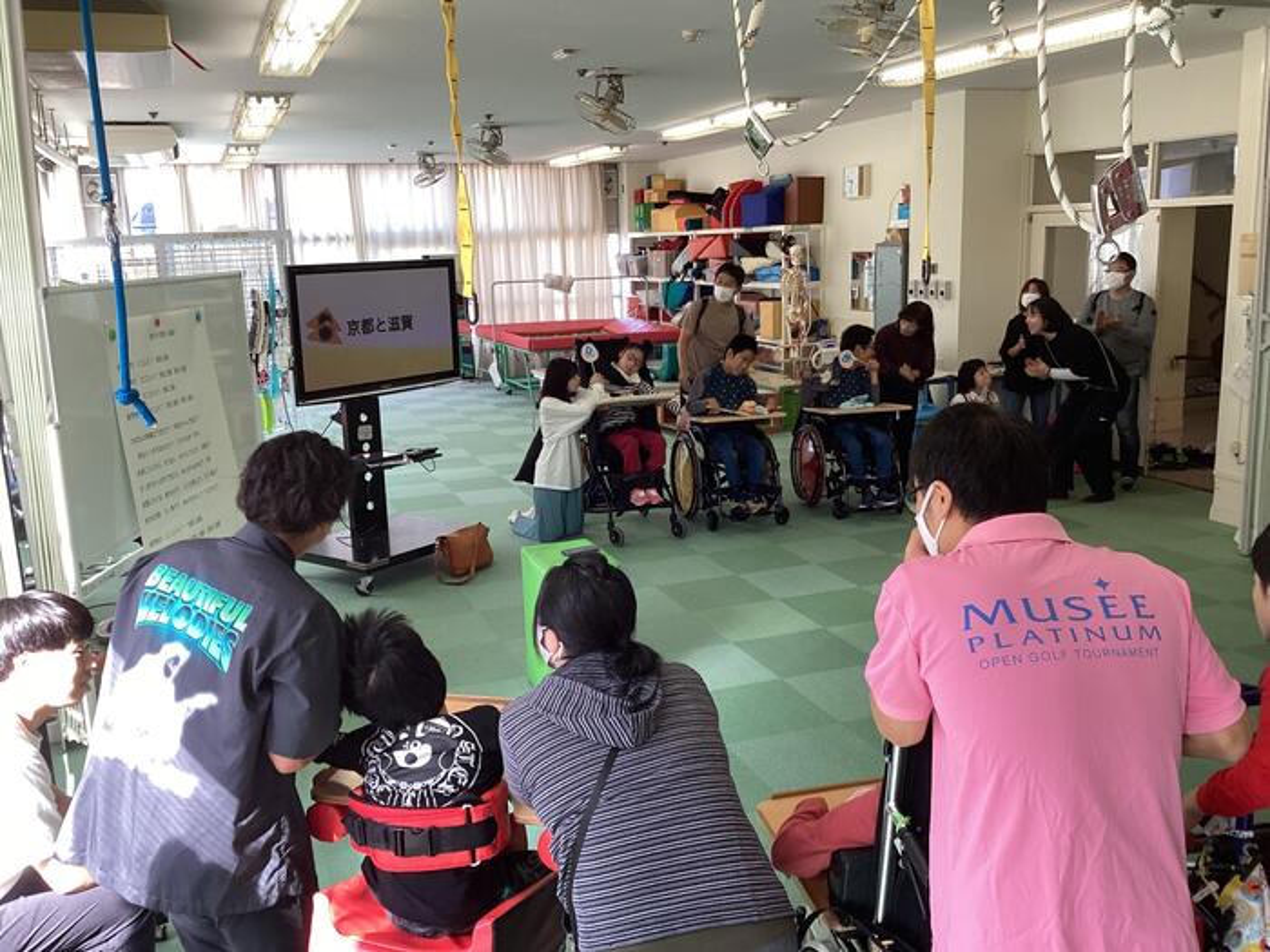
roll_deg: +1.2
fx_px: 1137
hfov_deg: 58.4
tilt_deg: -13.5
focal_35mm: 31
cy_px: 476
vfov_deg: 45.4
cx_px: 635
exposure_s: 1/100
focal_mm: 3.3
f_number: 2.4
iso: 80
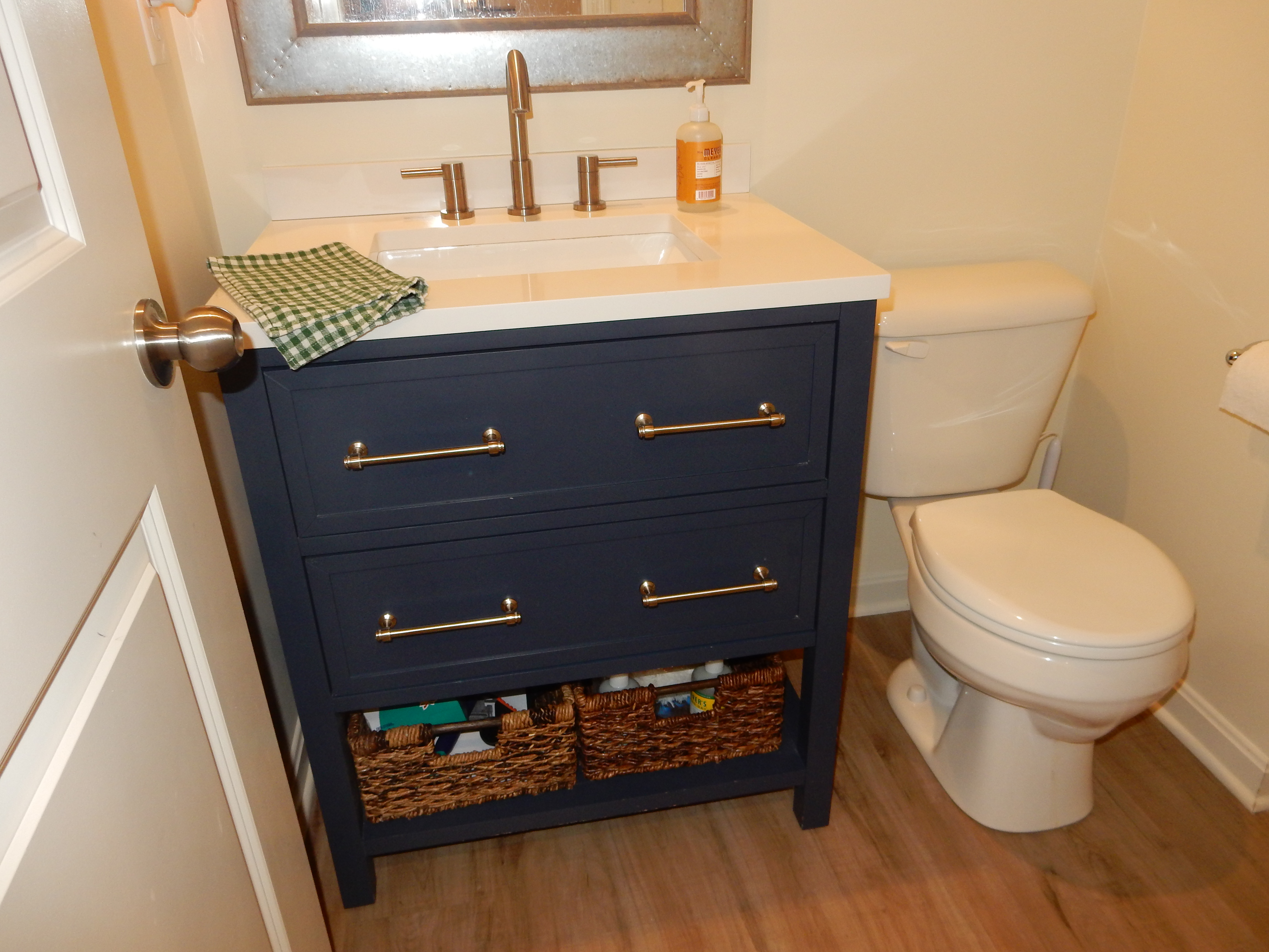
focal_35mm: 25
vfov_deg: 54.9
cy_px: 476
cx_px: 634
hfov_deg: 69.4
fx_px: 916
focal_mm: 4.5
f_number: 3.7
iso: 200
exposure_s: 1/30
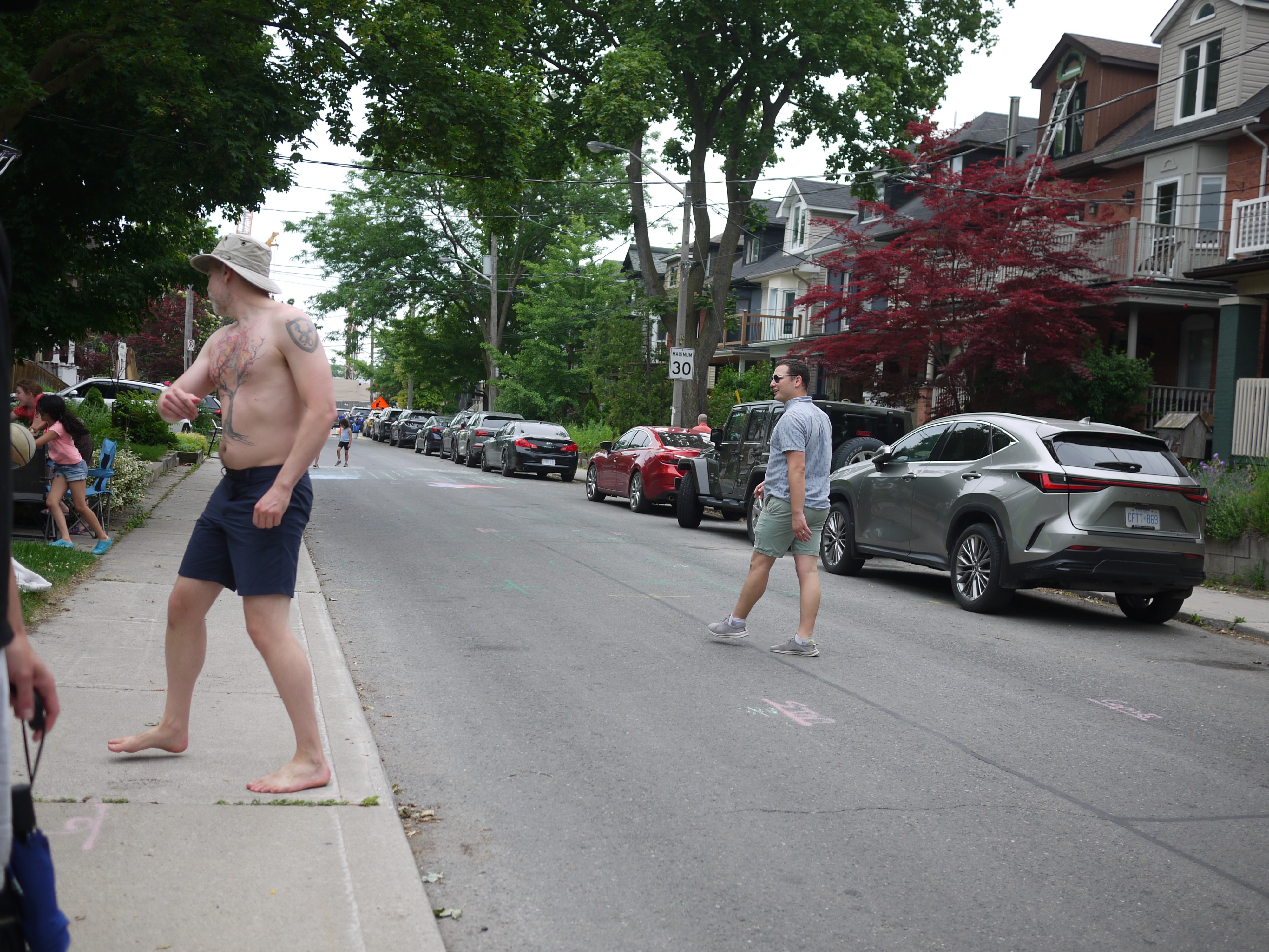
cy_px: 476
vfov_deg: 36.0
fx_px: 1466
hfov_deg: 46.8
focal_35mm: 40
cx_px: 634
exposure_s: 1/800
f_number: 2
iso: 100
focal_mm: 20
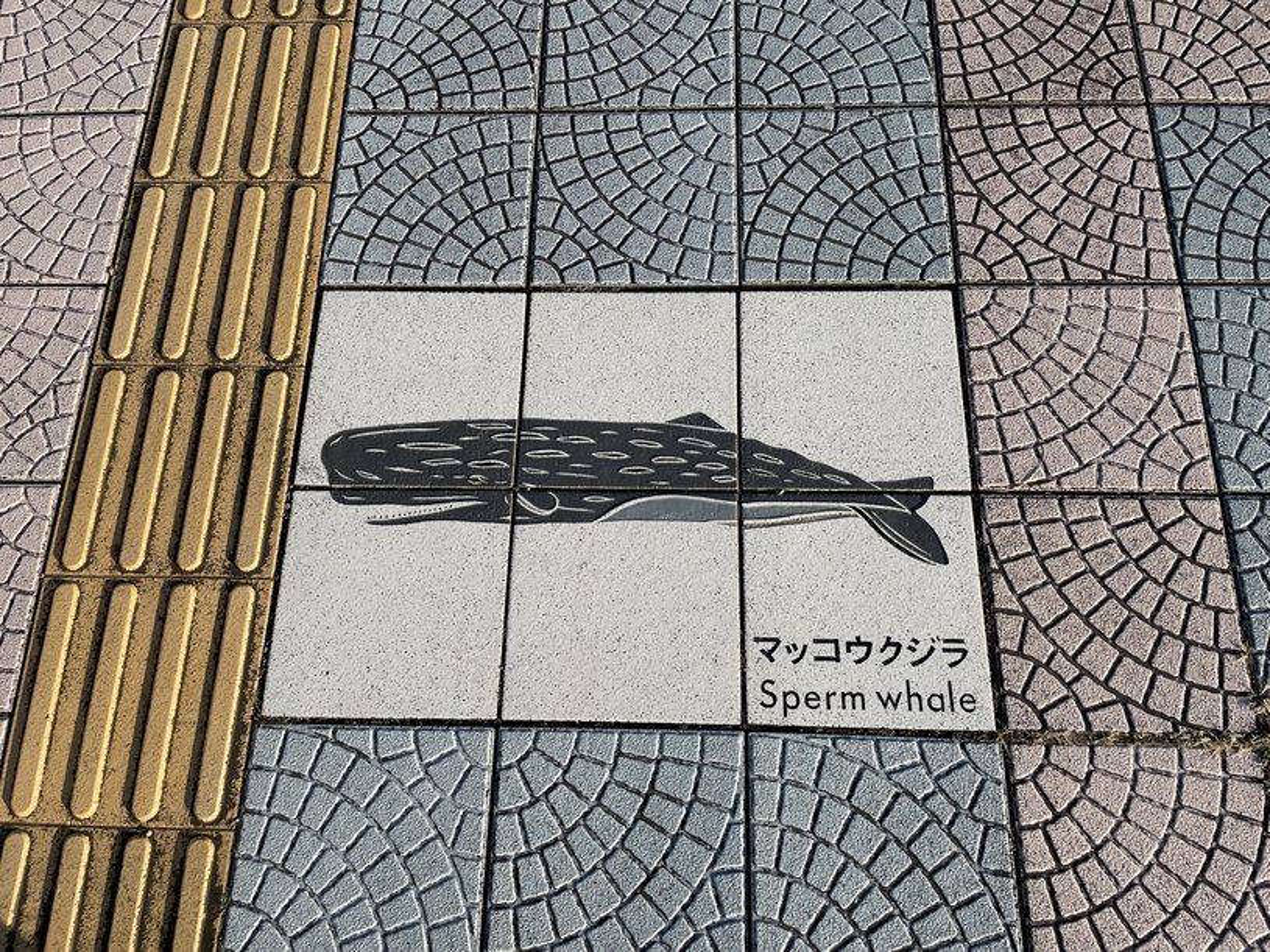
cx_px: 635
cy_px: 476
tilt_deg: -69.6
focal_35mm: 26
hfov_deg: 67.3
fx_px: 954
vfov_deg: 53.1
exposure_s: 1/2618
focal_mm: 4.2
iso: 32
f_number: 1.6
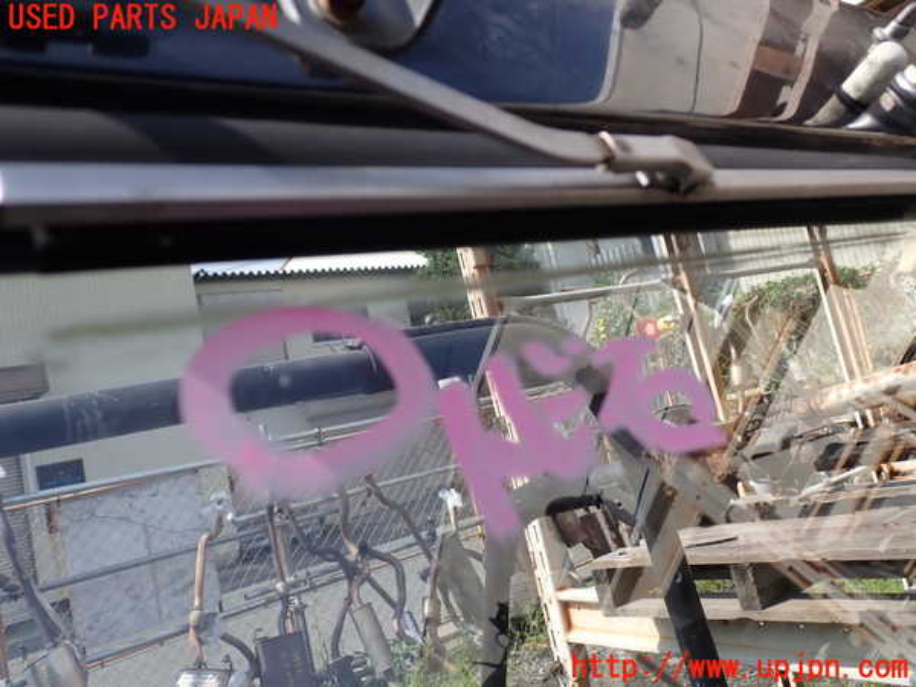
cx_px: 458
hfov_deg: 60.0
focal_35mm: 30
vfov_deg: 46.8
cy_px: 344
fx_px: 794
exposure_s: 1/800
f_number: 3.2
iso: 100
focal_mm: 5.4
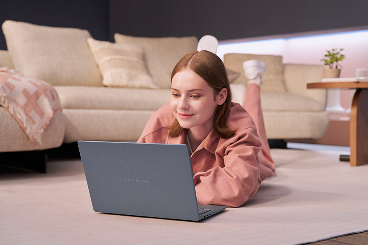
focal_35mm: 59
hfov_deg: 33.9
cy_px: 122
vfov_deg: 23.0
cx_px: 184
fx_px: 603
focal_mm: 59
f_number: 4.5
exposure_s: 1/30
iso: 1250
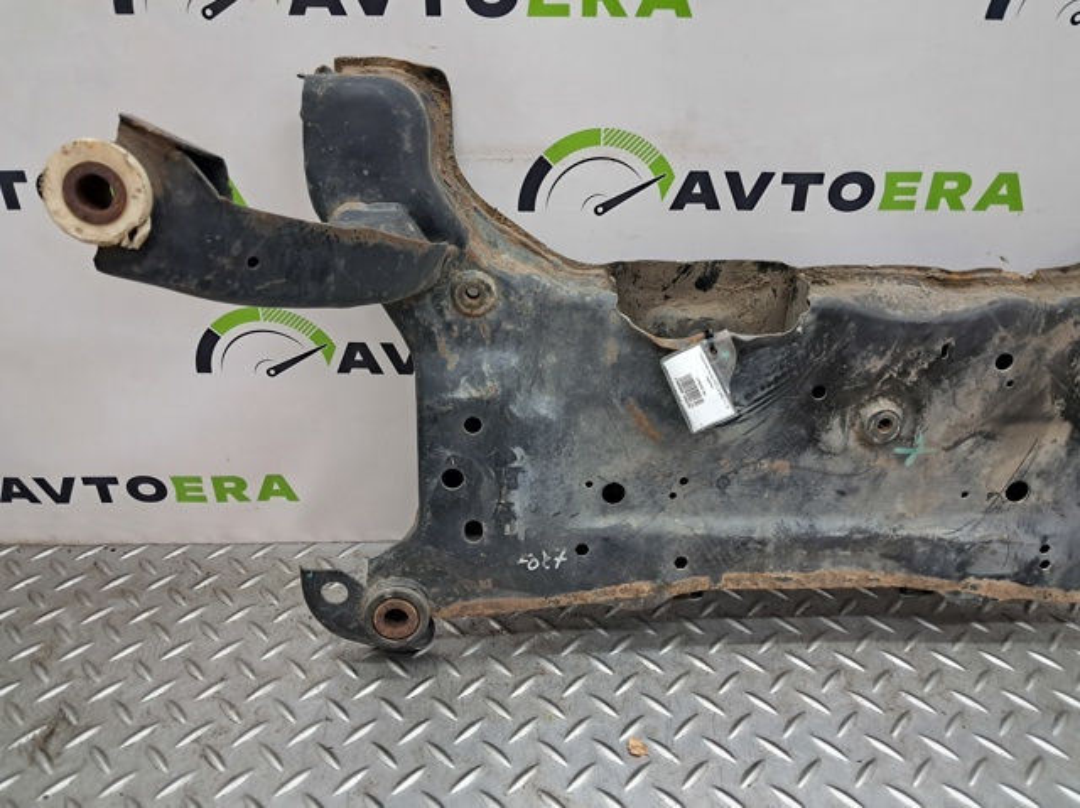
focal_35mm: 27
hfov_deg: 65.4
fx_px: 842
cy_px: 404
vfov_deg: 51.3
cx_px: 540
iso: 160
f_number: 1.8
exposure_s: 1/50
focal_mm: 4
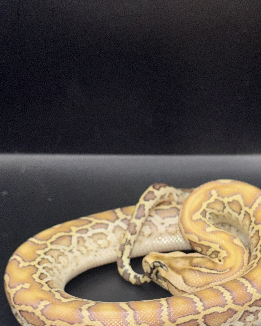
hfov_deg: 16.7
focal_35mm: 92
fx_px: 888
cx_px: 183
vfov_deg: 20.3
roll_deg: +1.5
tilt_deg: -38.5
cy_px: 304
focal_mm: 6.76
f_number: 1.78
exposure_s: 1/422
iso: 50
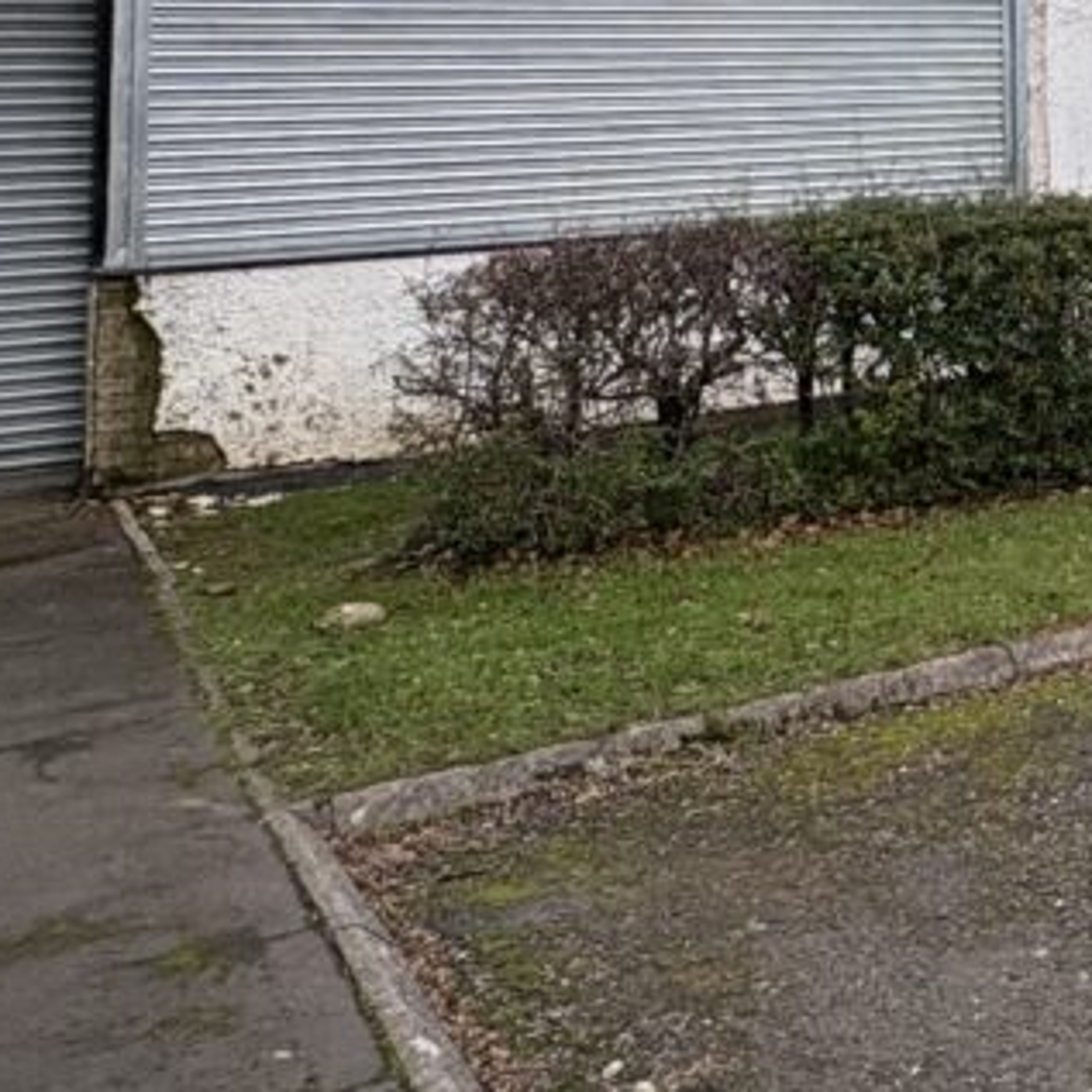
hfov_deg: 26.8
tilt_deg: +4.8
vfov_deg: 30.1
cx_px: 1474
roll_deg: +1.3
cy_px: -48
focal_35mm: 52
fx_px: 1856
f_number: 2.2
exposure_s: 1/125
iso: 125
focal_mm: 2.22
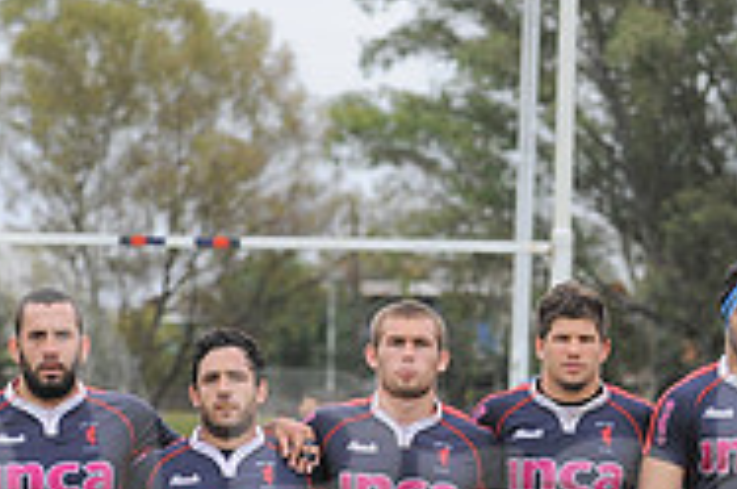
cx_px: 544
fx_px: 5211
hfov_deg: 8.1
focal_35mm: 255
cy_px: 485
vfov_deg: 5.4
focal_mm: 82
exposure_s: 1/800
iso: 320
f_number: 3.5
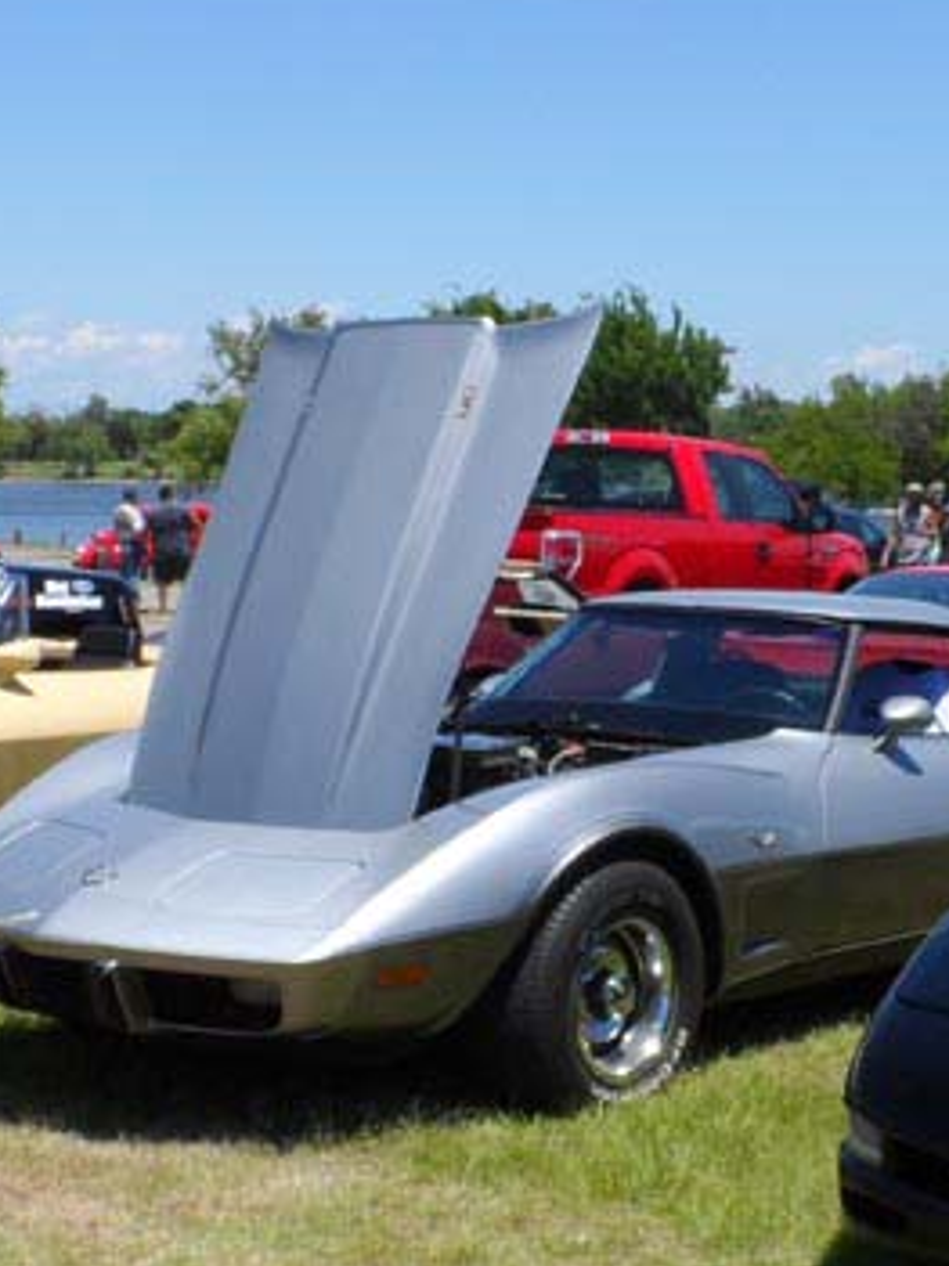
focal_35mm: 70
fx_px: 2560
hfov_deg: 20.9
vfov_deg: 27.7
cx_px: 610
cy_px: 812
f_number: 4.5
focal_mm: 4
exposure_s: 1/500
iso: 80
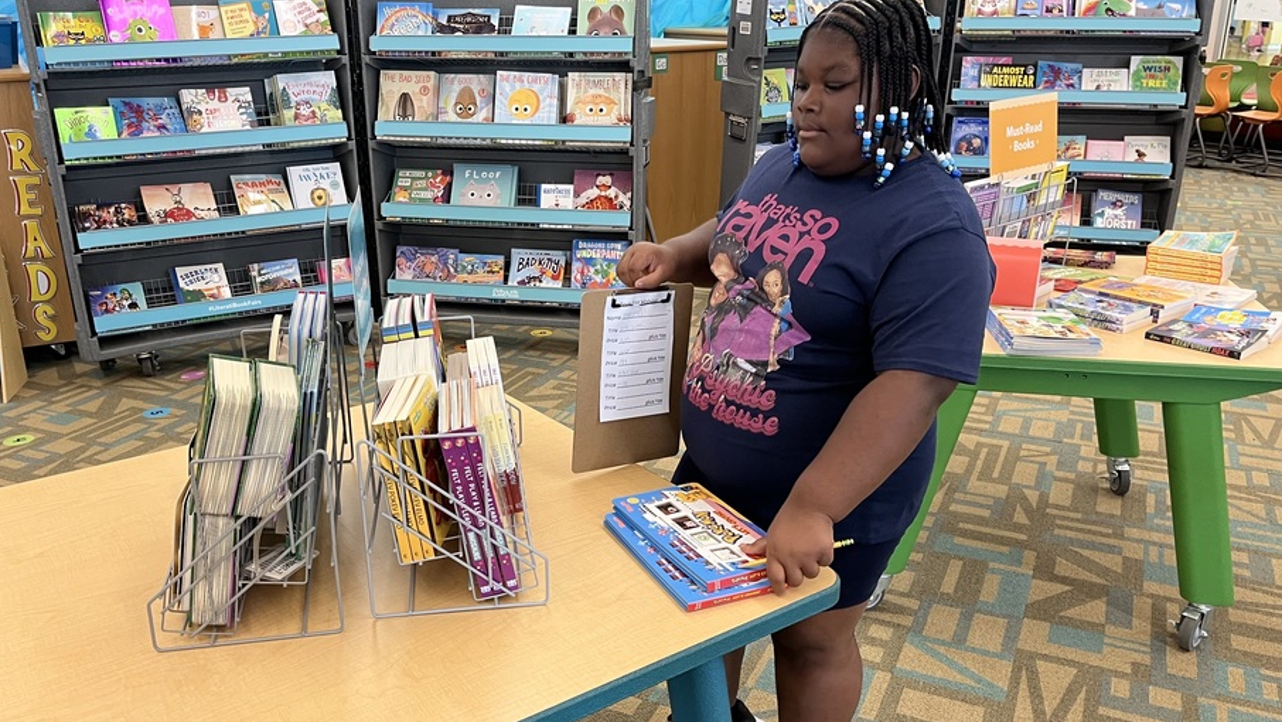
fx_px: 1088
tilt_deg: -22.4
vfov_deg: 36.6
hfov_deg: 60.9
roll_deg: +0.9
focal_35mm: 32
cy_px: 425
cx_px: 574
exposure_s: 1/65
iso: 125
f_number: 1.6
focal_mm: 5.1
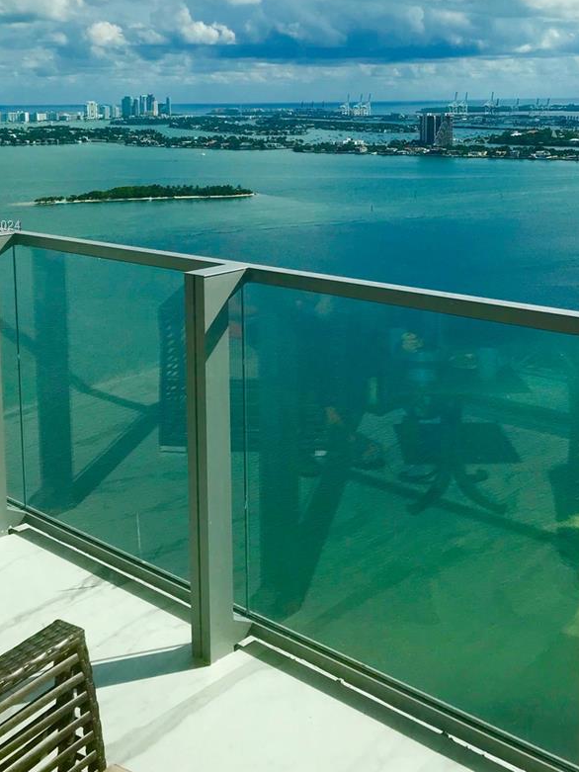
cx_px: 285
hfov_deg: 33.6
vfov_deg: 42.9
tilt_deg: -6.5
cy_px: 226
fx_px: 959
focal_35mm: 43
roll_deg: +0.7
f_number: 1.8
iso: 20
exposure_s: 1/4000
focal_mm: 3.99
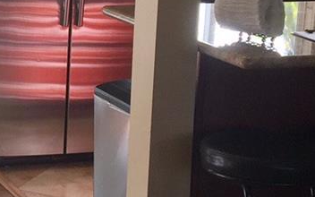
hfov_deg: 15.4
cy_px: 34
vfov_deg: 10.0
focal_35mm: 131
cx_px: -49
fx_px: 1125
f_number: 2.2
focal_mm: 4.15
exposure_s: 1/187
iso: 32
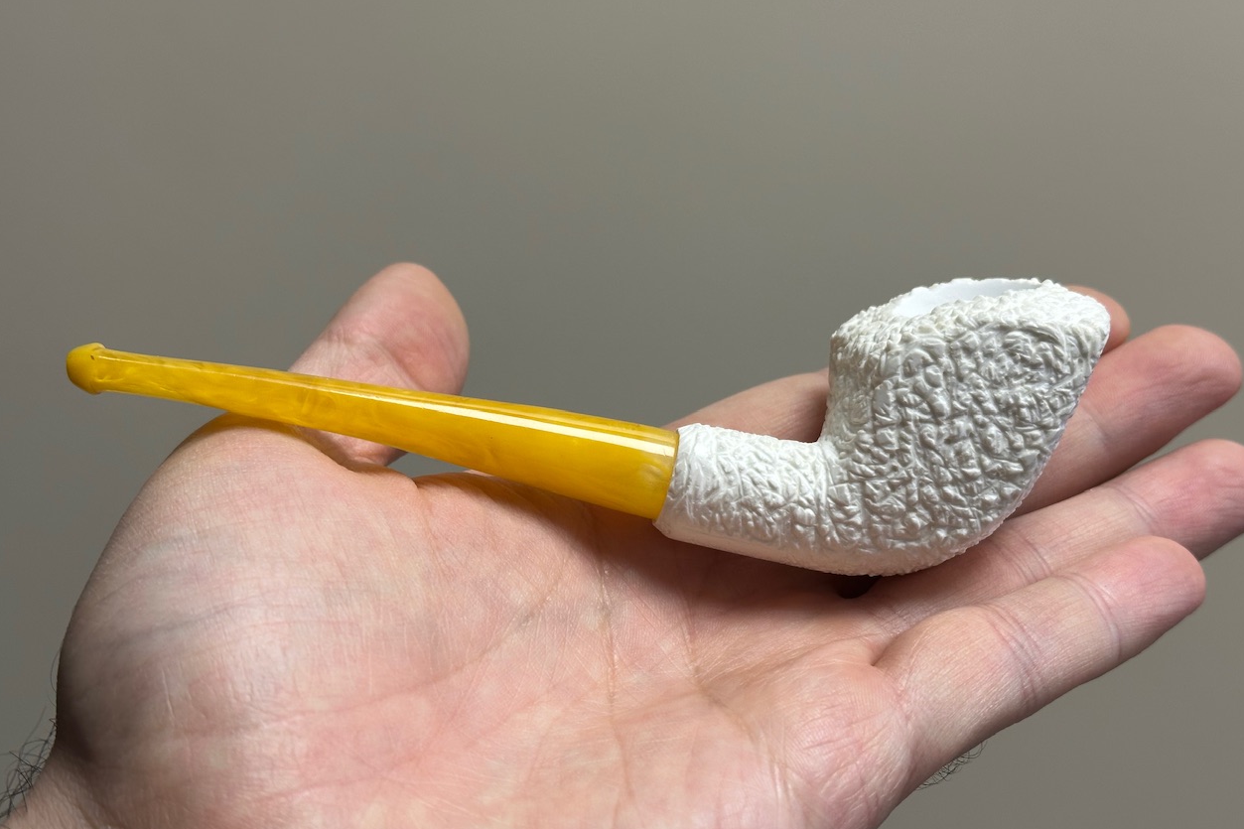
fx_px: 1762
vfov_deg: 26.5
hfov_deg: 38.9
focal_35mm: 51
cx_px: 628
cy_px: 407
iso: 64
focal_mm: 6.86
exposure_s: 1/100
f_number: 1.78
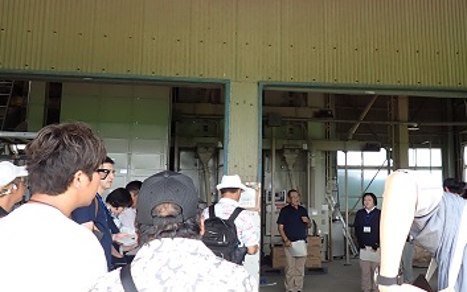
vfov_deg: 28.6
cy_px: 118
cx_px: 287
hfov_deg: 44.0
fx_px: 573
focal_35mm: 45
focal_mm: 4.5
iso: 100
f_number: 2
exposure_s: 1/200
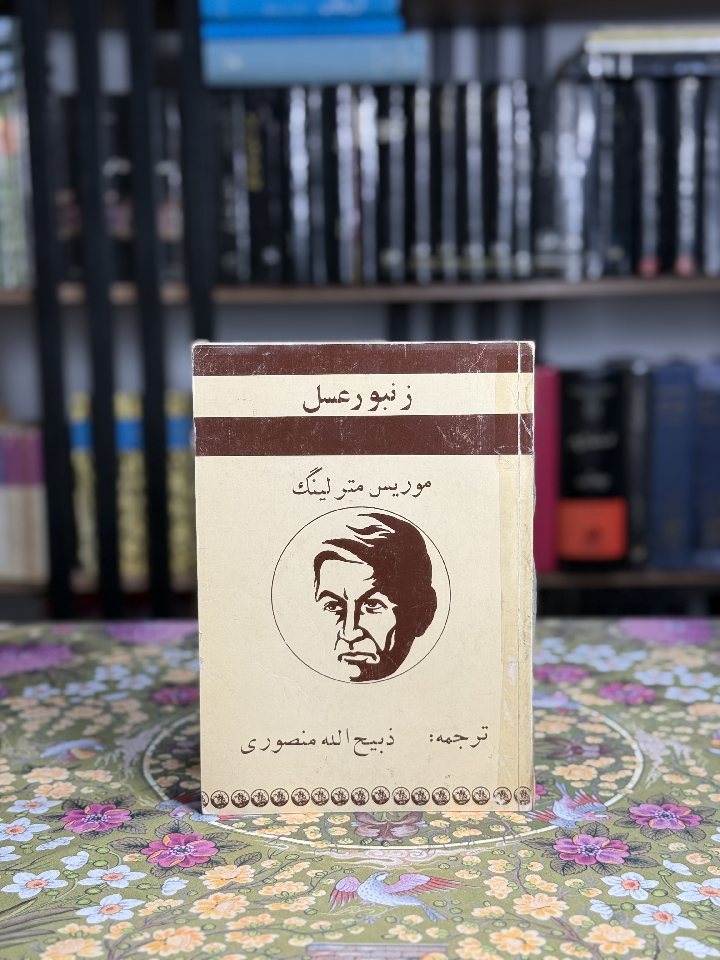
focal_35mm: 48
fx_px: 1331
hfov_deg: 30.3
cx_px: 360
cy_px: 480
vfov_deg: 39.7
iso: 64
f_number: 1.78
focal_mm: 6.76
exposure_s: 1/100
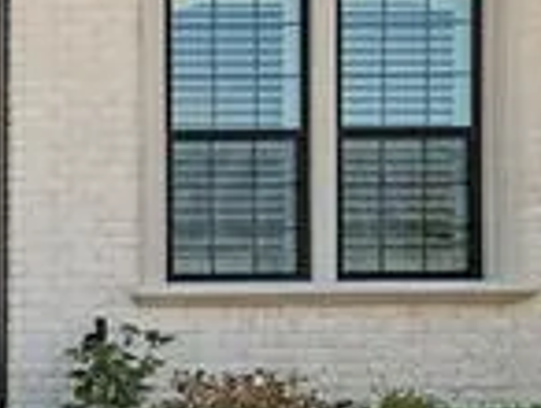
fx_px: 1581
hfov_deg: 15.4
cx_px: -552
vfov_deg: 14.6
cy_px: 323
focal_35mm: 101
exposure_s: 1/250
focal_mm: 10
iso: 100
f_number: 8
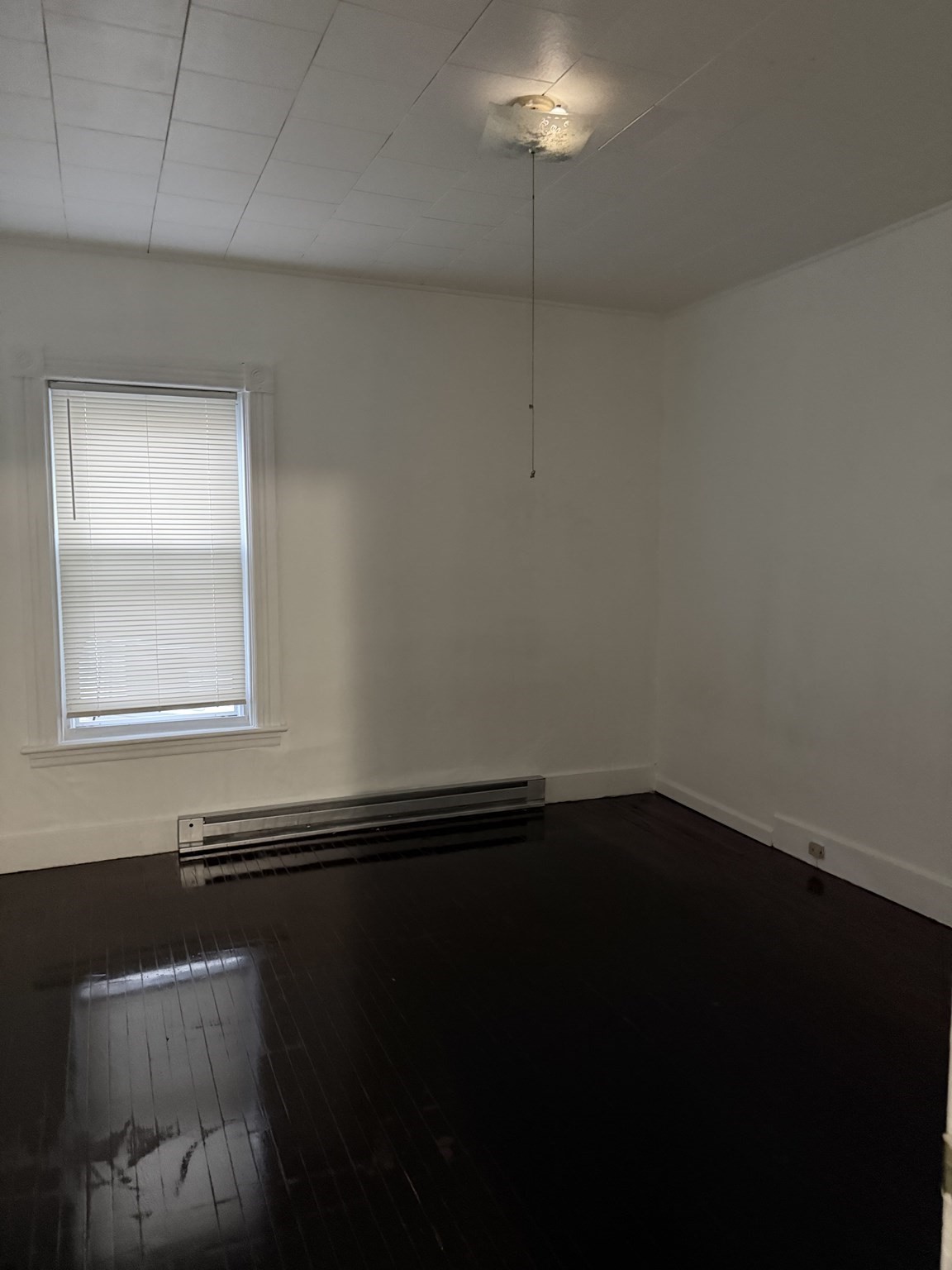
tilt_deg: -3.0
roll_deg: -0.2
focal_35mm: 24
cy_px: 635
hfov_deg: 56.8
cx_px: 476
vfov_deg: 71.6
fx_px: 880
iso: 1000
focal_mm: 6.76
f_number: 1.78
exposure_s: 1/30
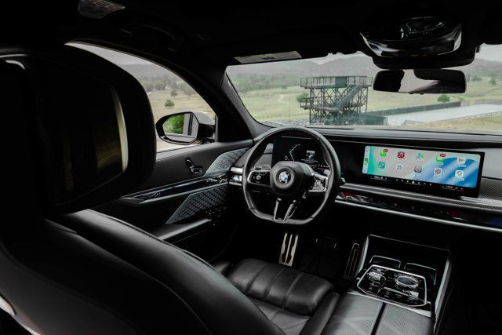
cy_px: 168
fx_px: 335
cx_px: 251
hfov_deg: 73.7
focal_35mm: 24
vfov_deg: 53.2
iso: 640
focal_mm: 24
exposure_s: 1/200
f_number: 8
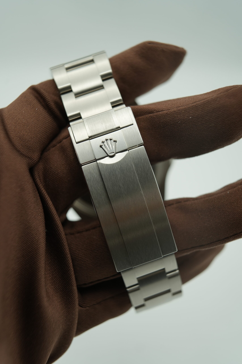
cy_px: 182
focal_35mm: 35
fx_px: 353
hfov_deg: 37.9
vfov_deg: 54.4
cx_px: 121
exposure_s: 1/250
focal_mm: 35
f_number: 5
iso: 400
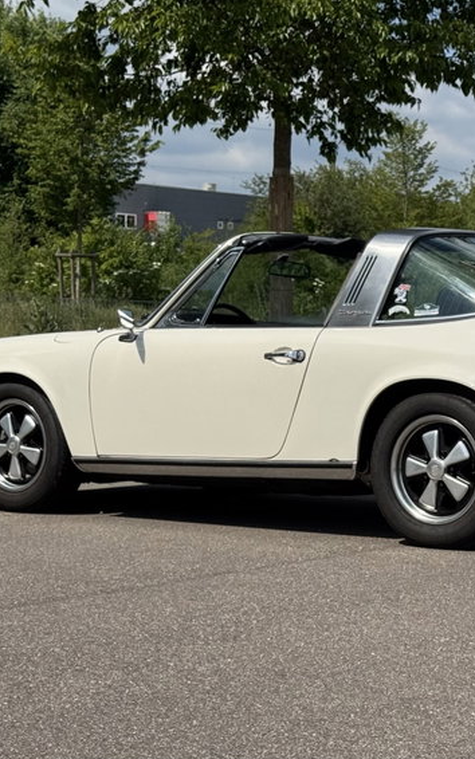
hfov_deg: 18.7
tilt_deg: -4.2
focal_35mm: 69
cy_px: 375
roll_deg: -2.2
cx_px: 374
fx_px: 1428
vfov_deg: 29.8
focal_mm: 6.76
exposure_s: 1/6410
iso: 64
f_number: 1.78
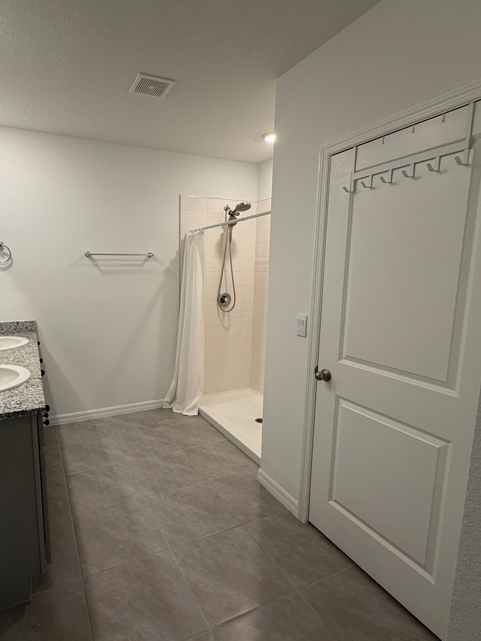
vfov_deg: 84.7
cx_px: 183
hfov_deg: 67.7
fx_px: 352
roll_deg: +0.3
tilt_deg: -9.0
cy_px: 320
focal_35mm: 19
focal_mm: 2.22
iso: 200
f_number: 2.2
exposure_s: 1/120
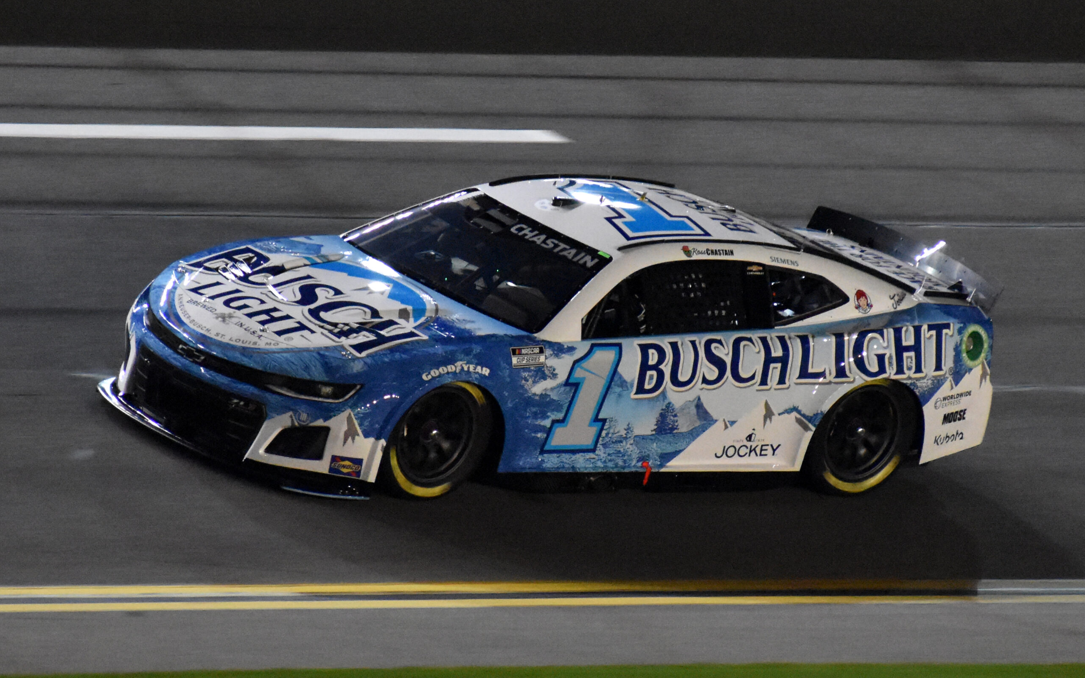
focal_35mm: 299
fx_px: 8827
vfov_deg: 4.4
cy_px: 344
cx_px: 543
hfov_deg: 7.0
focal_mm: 195
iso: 6400
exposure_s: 1/640
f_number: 5.3
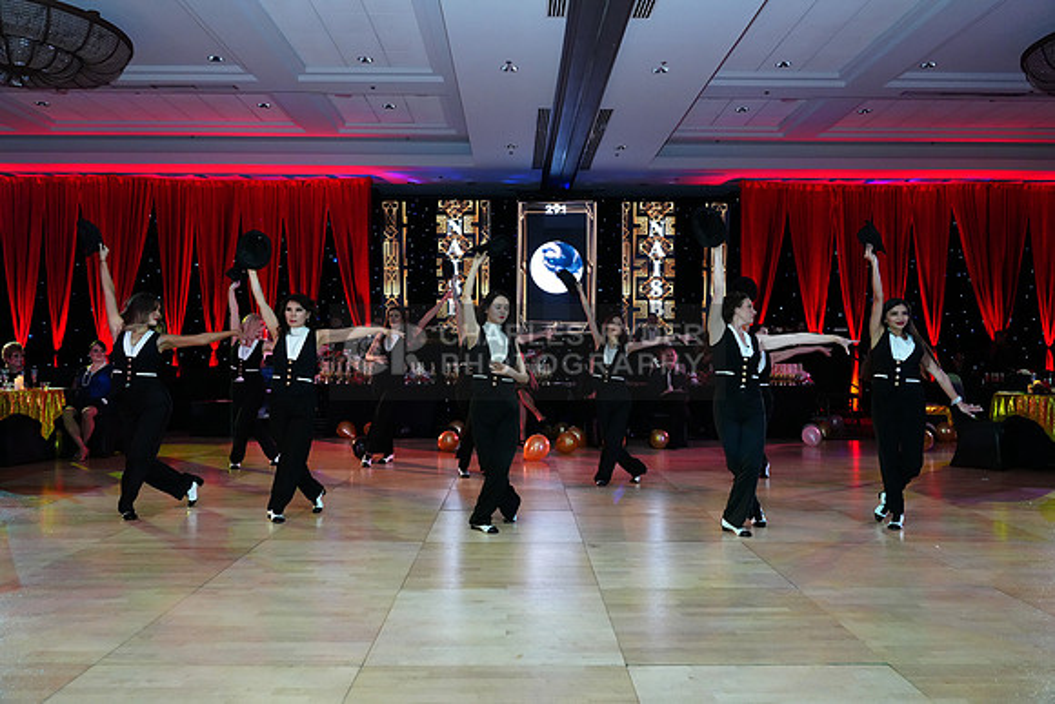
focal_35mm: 26
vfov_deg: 49.6
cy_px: 352
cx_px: 528
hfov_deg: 69.4
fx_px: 762
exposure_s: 1/250
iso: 3200
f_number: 4.5
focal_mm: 26
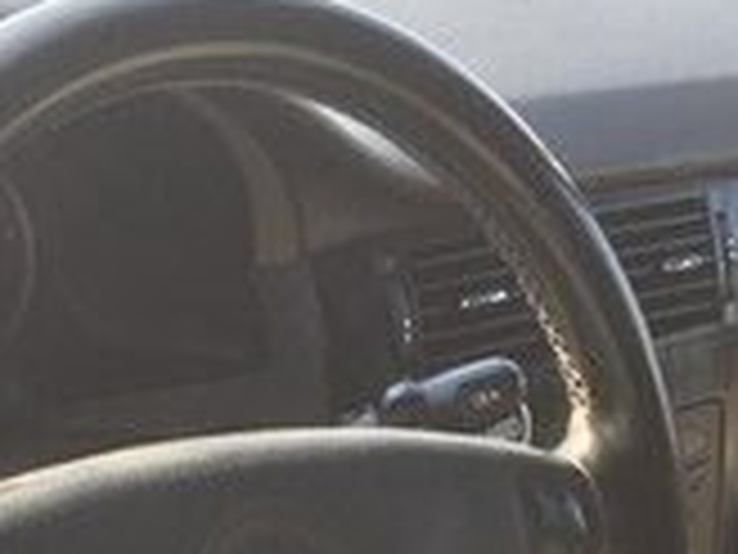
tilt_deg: -35.1
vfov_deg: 11.6
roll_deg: -3.9
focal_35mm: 117
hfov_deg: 16.8
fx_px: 2494
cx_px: 360
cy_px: 1029
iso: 32
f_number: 2.2
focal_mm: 4.15
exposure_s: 1/100
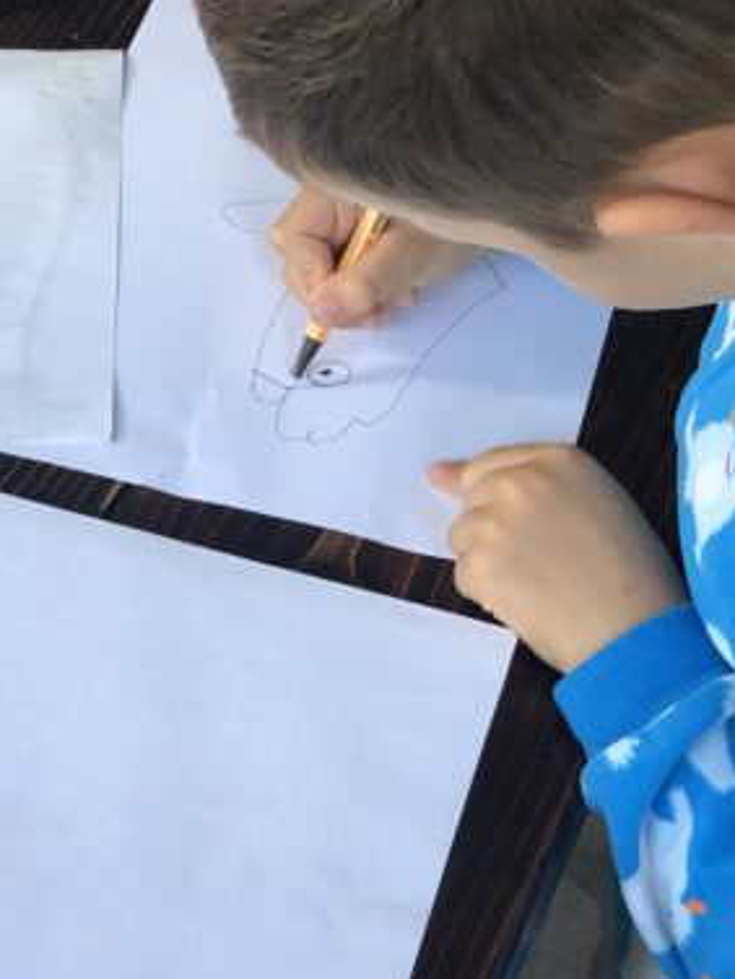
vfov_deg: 25.6
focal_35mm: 76
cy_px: 556
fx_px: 2150
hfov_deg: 19.3
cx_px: 203
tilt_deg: -50.5
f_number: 1.8
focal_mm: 3.99
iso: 40
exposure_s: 1/24
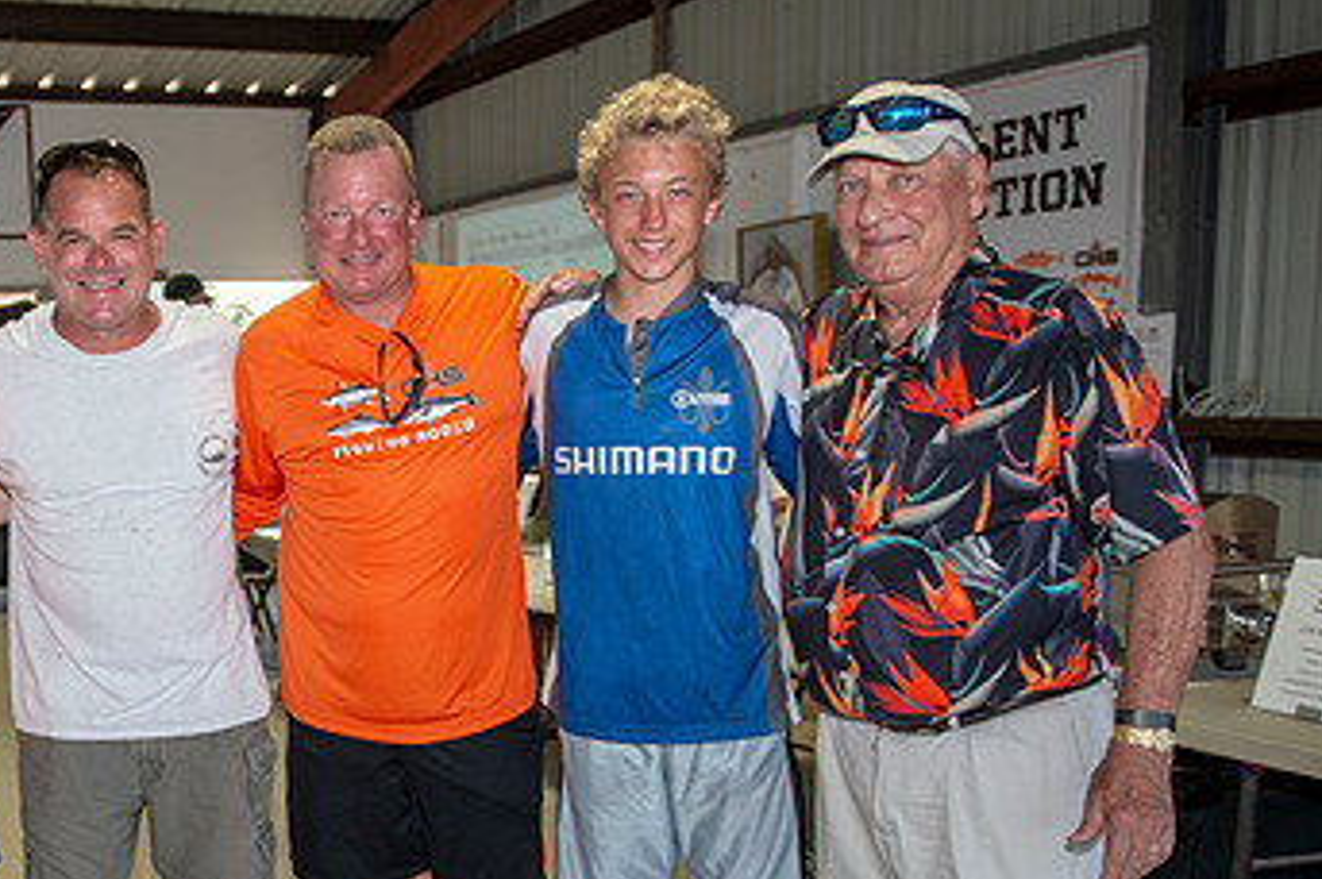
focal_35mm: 44
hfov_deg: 42.2
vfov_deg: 30.2
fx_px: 1614
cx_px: 227
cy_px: 605
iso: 100
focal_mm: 26
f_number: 3.2
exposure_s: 1/100
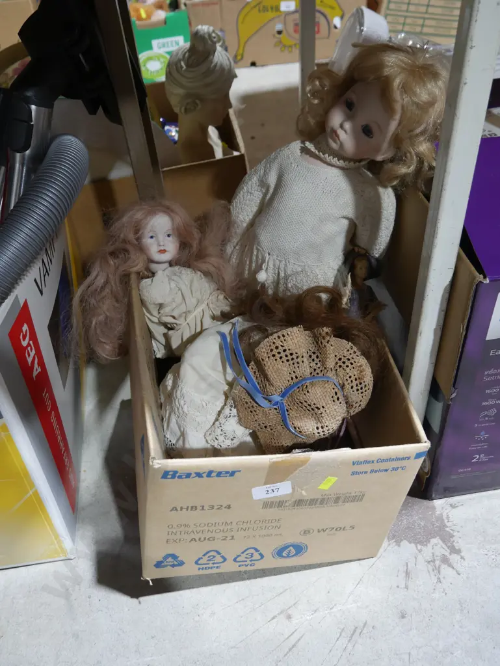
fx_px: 654
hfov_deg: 41.8
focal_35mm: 34
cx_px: 250
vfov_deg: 53.9
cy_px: 333
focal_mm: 17
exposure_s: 1/60
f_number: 4
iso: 800
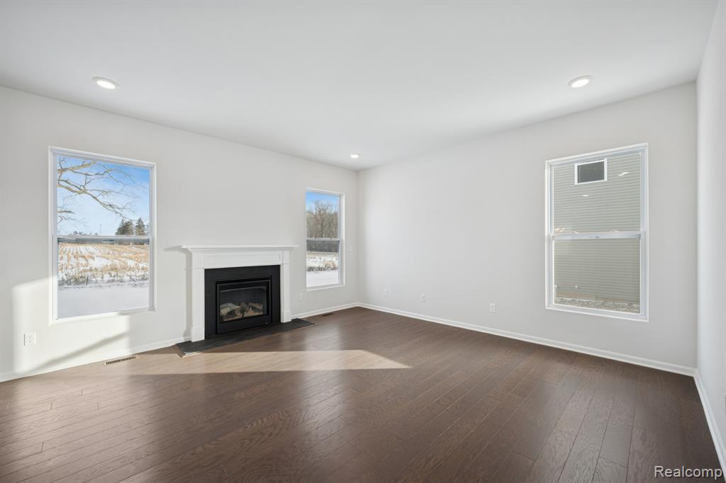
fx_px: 282
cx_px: 363
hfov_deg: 104.3
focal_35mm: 14
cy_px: 242
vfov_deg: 81.2
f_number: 9
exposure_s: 1/2.5
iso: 50
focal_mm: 14
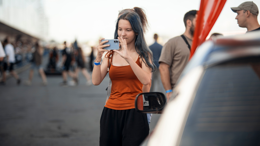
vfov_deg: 13.6
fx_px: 614
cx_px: 130
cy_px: 62
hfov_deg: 23.9
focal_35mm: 89
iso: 100
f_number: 1.8
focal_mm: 85
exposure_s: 1/200
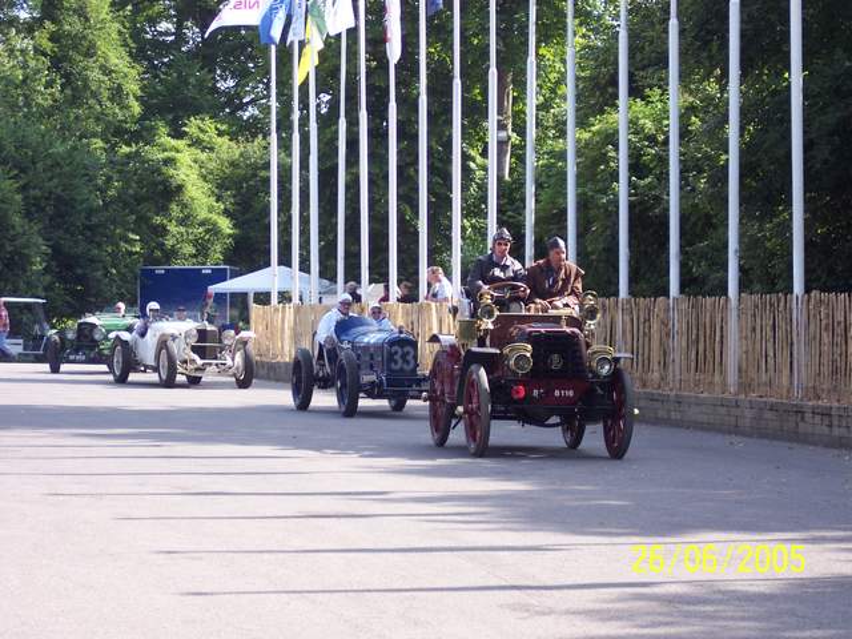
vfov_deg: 13.0
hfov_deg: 17.3
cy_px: 320
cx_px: 426
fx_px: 2806
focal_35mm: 114
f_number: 4.8
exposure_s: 1/250
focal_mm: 24
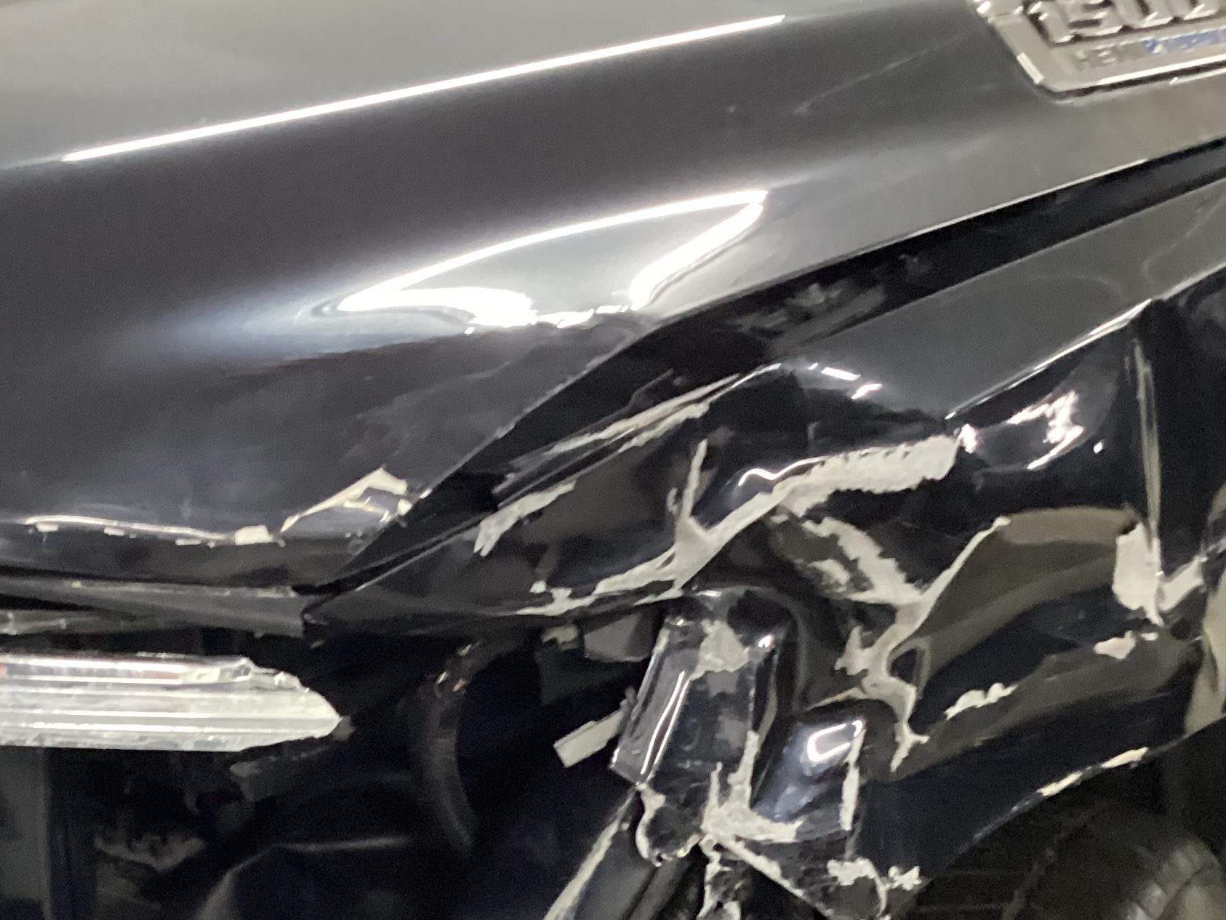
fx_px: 2125
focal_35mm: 60
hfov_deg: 31.4
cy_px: 850
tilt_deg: -26.5
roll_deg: +1.4
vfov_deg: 23.7
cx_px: 264
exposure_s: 1/30
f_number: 2.4
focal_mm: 3.3
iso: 640
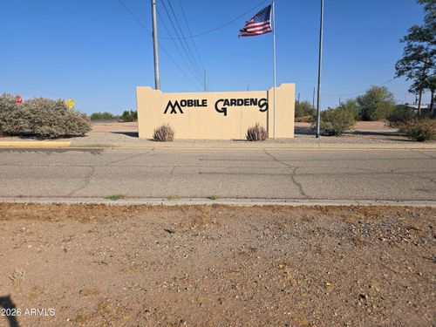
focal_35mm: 23
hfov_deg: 73.9
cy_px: 164
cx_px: 218
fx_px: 290
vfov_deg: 58.9
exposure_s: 1/1202
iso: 12
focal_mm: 6.3
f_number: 1.7
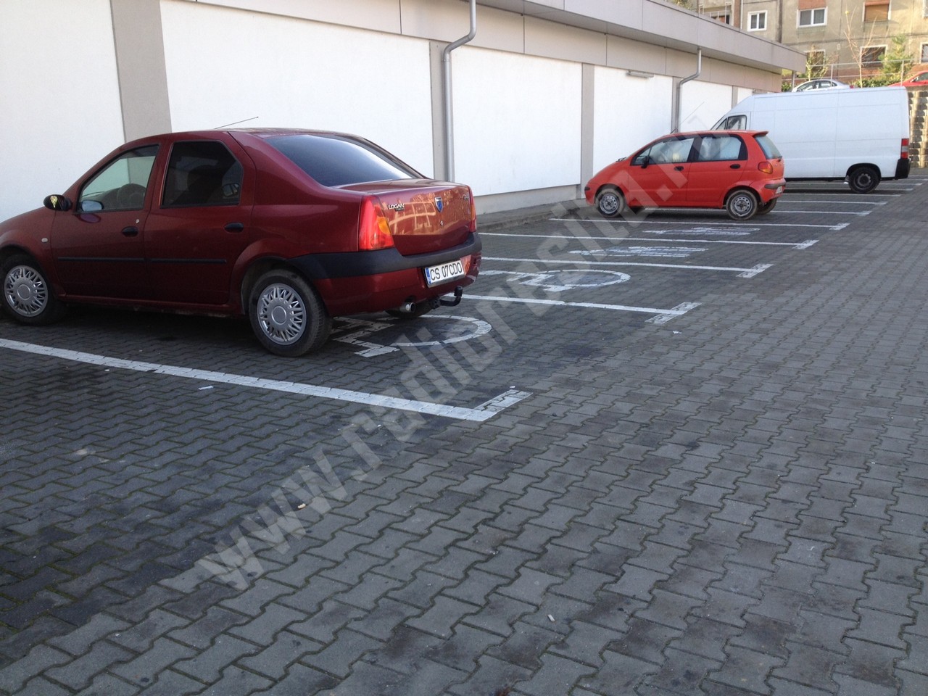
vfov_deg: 40.7
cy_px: 348
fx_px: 938
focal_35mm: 35
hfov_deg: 52.6
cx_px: 464
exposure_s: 1/209
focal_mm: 4.28
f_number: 2.4
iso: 50
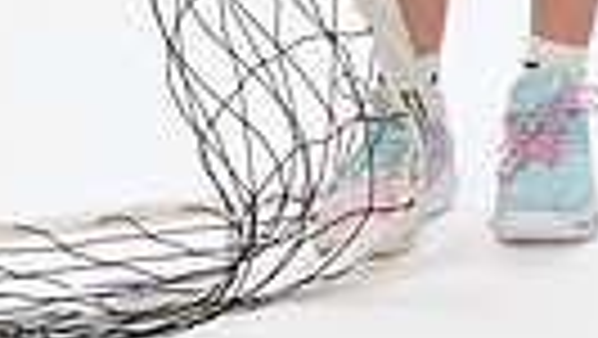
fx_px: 3760
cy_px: -541
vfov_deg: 5.0
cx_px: 544
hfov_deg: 9.1
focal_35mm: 237
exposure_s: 1/250
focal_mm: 67
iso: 640
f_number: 8
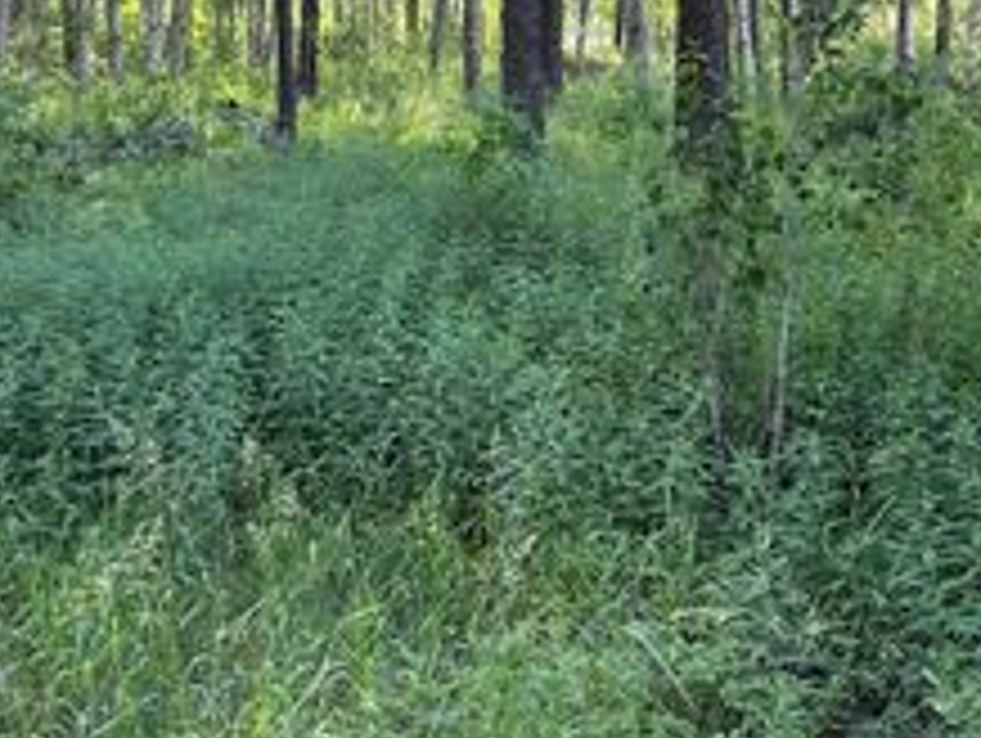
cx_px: 670
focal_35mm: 55
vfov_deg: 25.7
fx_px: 1560
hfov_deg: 34.5
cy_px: 70
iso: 100
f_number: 1.78
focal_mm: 6.86
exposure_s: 1/121
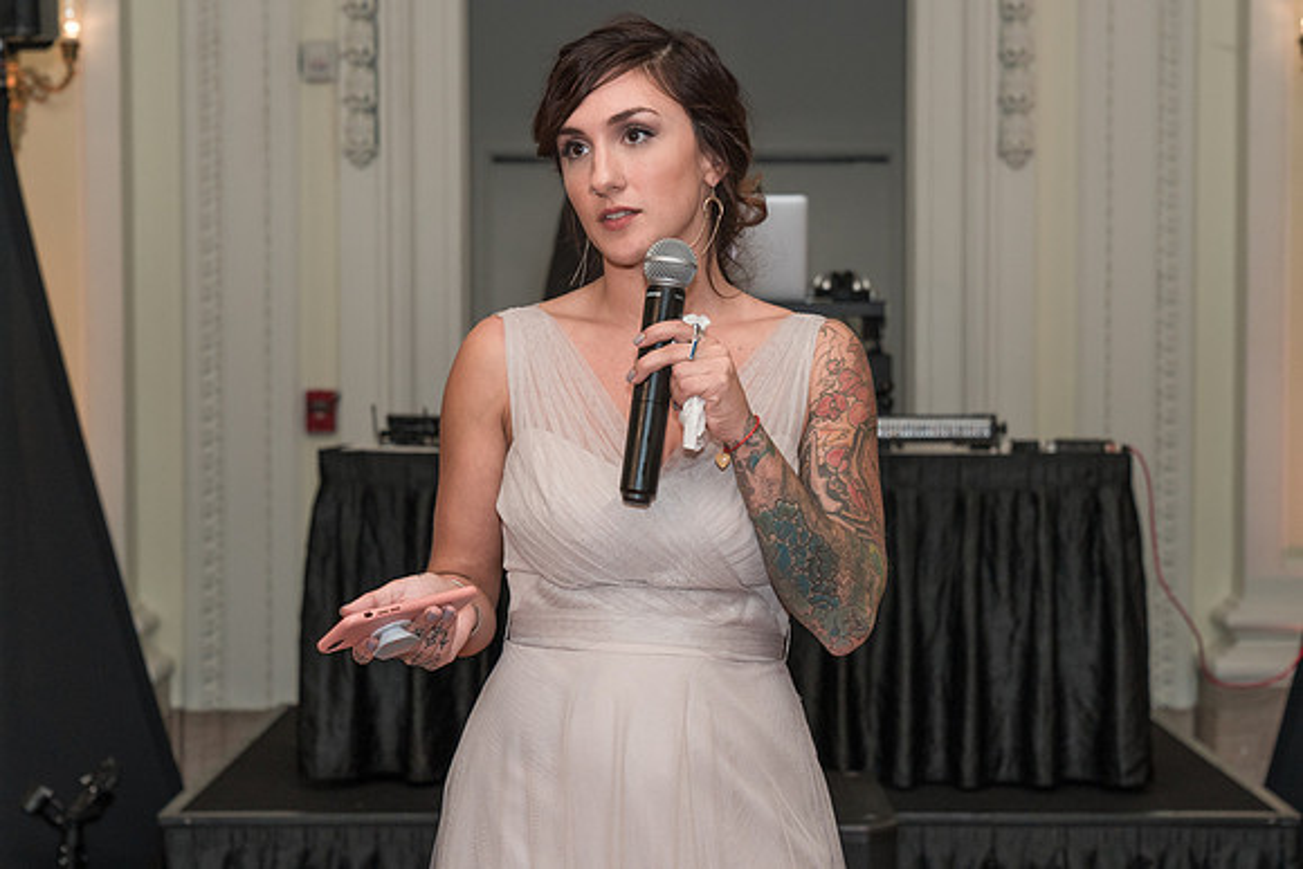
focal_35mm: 71
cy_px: 461
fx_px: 2582
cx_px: 691
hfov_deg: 28.3
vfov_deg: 19.1
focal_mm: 65
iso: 1000
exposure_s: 1/160
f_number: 5.6
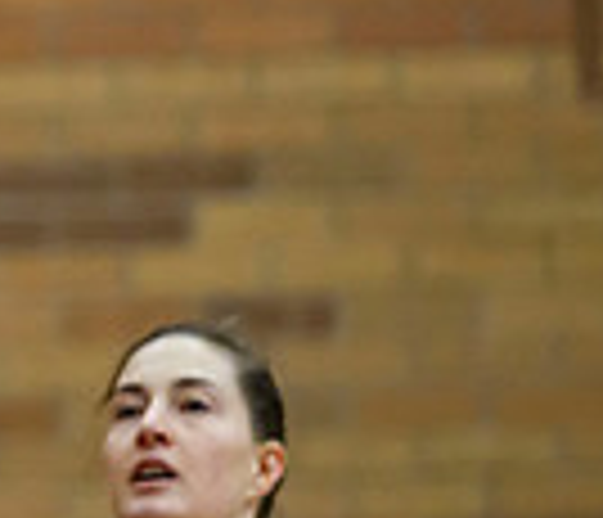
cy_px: 104
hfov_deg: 2.6
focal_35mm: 711
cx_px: -636
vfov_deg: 2.3
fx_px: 13057
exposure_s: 1/1000
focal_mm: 155
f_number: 2.8
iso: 5000
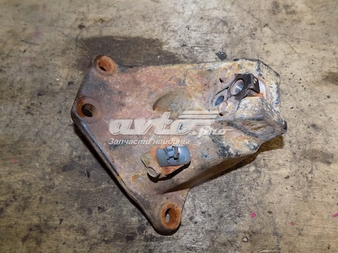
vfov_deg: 58.9
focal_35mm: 23
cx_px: 169
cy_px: 126
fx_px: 225
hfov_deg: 73.9
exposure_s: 1/30
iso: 200
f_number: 3.1
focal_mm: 4
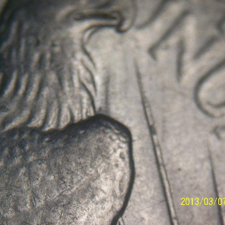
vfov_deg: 21.4
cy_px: 113
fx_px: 596
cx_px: 91
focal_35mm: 81
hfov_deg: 21.4
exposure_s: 1/200
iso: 80
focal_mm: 12.1
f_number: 4.5
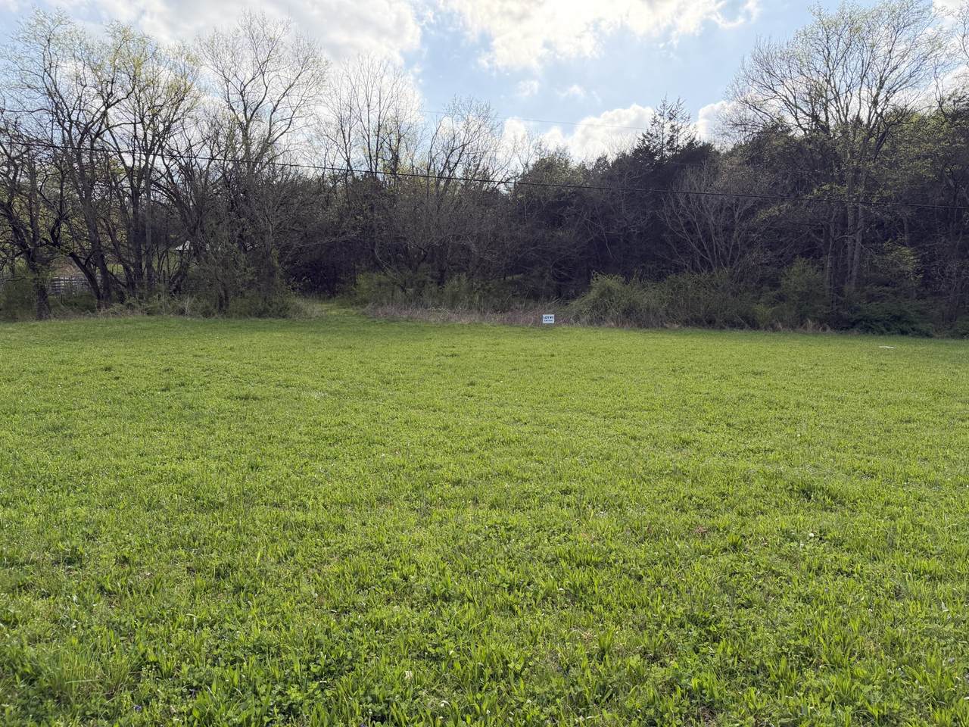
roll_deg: -0.5
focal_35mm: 24
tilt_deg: -2.1
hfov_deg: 71.6
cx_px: 484
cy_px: 364
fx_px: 672
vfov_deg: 56.8
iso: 100
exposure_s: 1/2801
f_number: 1.78
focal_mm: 6.76
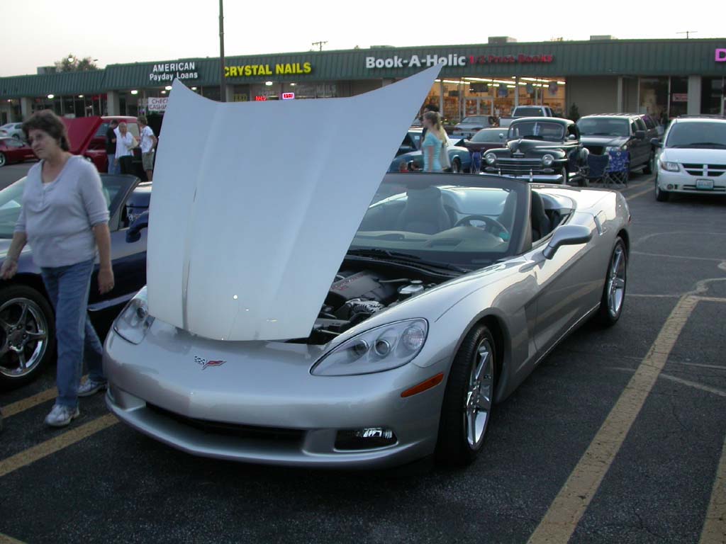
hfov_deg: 49.0
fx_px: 797
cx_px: 363
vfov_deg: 37.7
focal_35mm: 38
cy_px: 272
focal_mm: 7.85
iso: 100
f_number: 3.3
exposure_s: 1/60.3
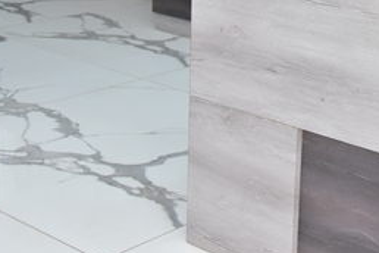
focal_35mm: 87
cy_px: -35
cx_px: 332
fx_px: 918
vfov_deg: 15.2
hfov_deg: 22.8
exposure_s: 1/125
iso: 1000
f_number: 5.6
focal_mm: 25
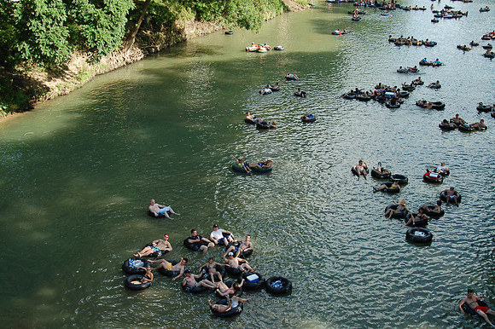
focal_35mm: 42
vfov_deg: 31.9
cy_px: 164
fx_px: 577
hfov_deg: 46.4
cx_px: 248
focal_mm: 28
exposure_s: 1/200
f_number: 9
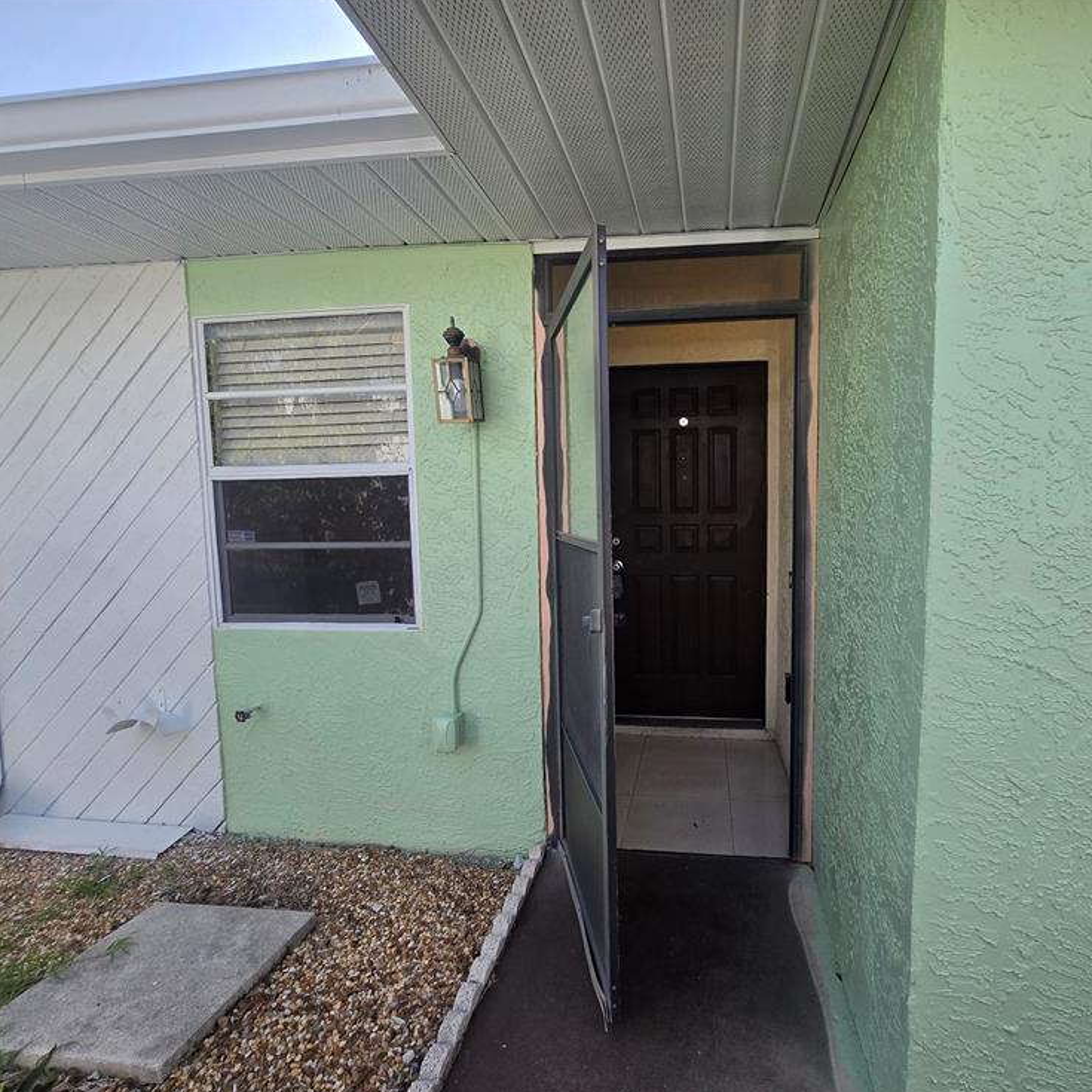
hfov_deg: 86.6
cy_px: 565
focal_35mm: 16
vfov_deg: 87.4
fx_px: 571
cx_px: 640
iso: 50
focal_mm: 2.2
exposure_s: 1/771
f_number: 2.2
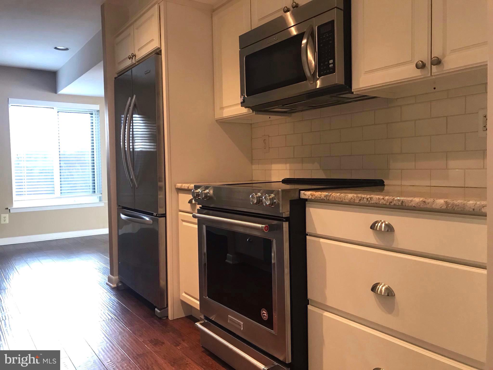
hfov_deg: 63.4
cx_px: 246
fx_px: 399
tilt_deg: -2.3
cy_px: 185
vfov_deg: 49.7
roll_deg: +0.5
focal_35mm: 28
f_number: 1.8
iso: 50
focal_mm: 3.99
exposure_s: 1/15
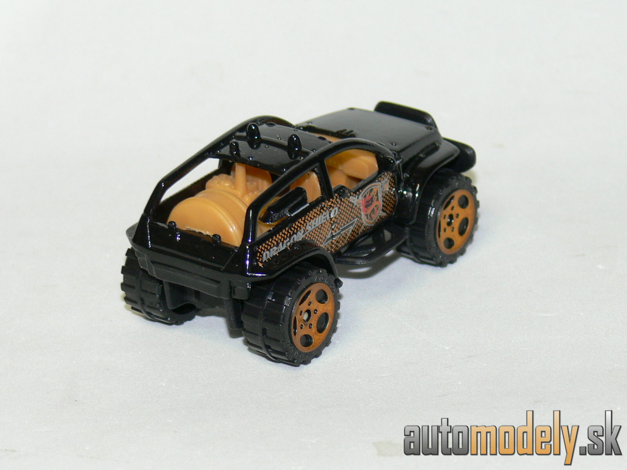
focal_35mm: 162
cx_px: 314
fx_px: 2934
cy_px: 235
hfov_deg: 12.2
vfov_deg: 9.2
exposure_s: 1/30
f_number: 3.2
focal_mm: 21.7
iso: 100
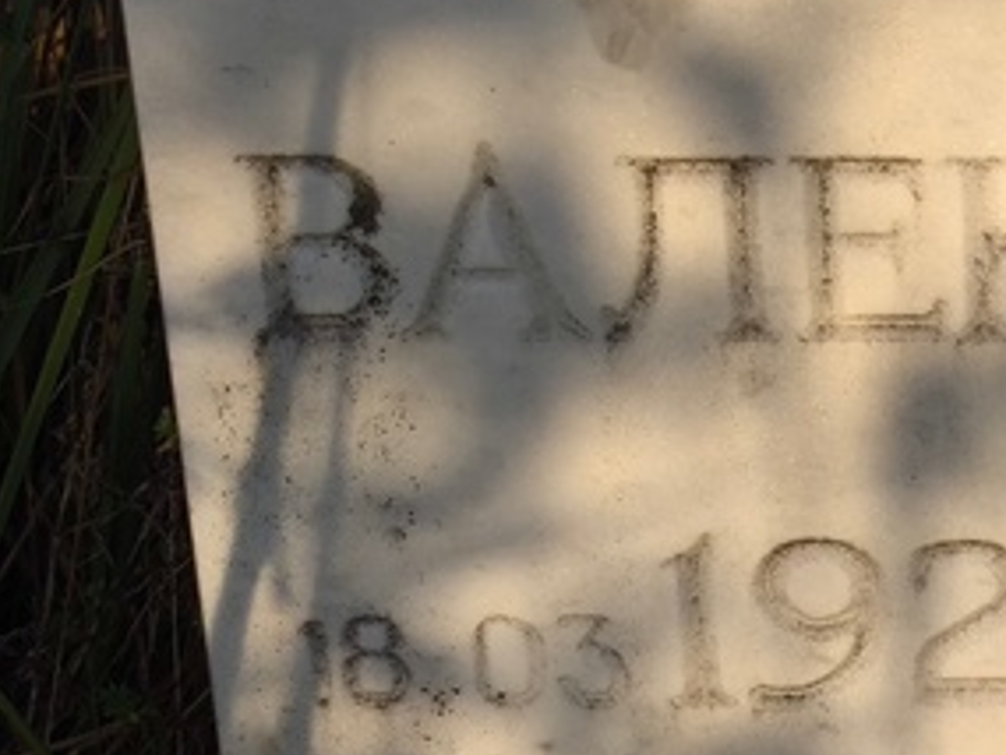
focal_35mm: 140
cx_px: 1318
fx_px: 4070
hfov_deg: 13.6
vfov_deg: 10.5
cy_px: 46
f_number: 1.7
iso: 50
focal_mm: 4.71
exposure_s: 1/854
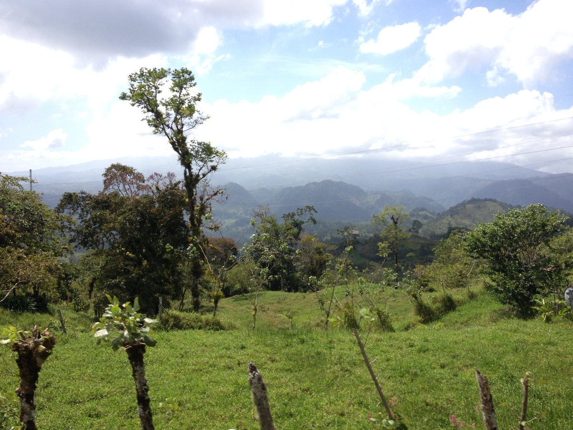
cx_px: 286
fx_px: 579
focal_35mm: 35
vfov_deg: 40.7
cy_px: 215
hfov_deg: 52.6
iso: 50
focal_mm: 4.28
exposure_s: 1/1381
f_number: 2.4
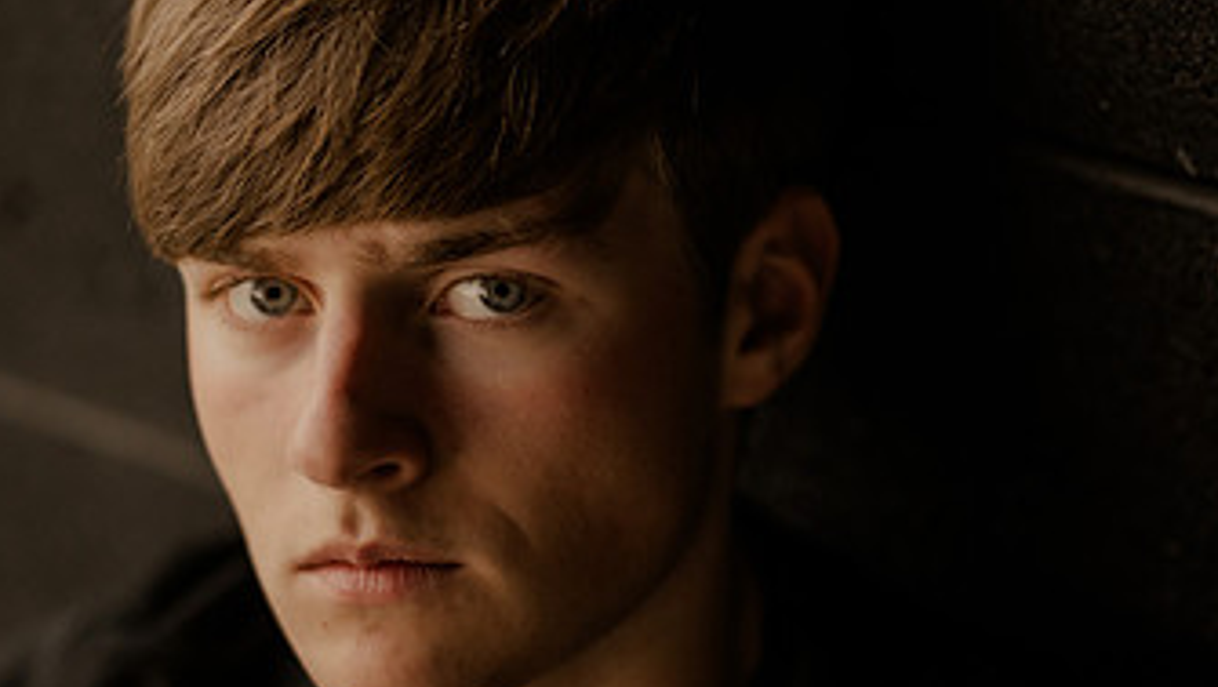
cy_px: 365
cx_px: 596
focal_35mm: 154
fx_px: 4977
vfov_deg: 7.9
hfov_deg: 14.0
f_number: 1.4
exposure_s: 1/1600
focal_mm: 85
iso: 800
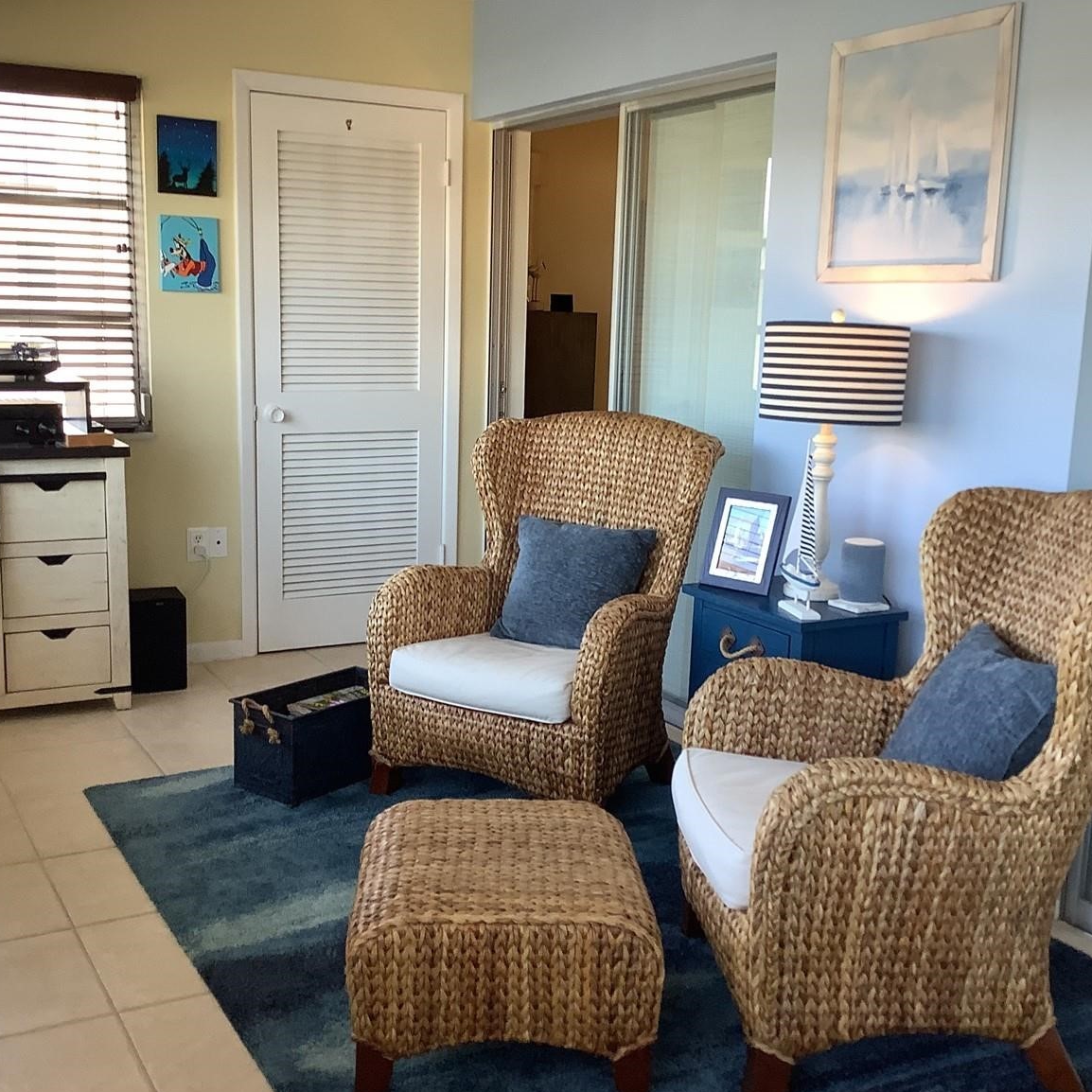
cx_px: 520
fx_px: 1356
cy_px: 552
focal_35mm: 38
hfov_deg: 43.8
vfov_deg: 43.9
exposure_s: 1/60
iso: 64
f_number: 2.4
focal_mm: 3.3
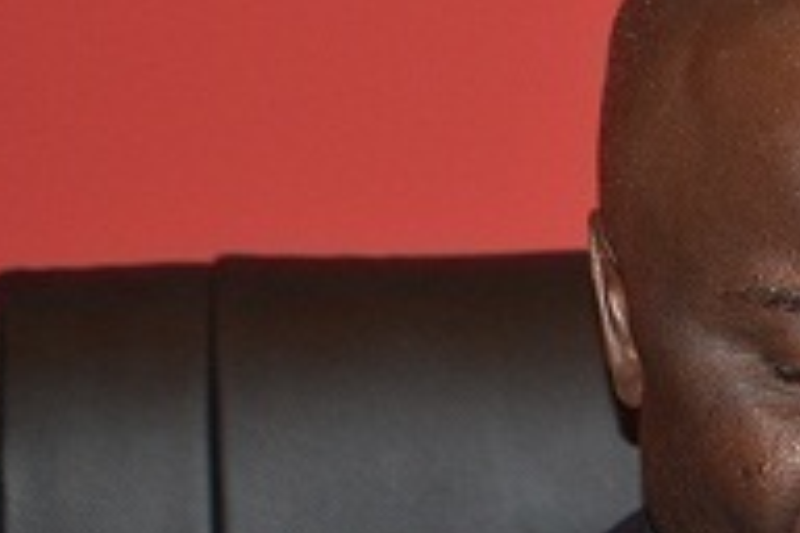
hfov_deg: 8.2
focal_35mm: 248
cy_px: 525
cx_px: 942
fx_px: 5500
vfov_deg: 5.5
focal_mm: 55
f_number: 5.6
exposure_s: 1/60
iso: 400
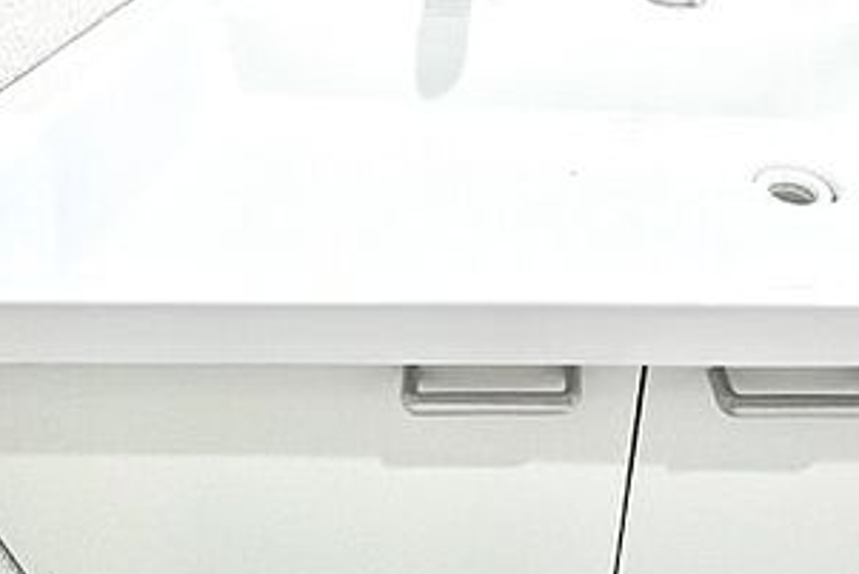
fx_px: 692
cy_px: 140
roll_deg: -0.1
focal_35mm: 29
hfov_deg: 62.9
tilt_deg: -31.5
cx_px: 528
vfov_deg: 43.5
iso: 200
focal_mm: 2.22
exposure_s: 1/99
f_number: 2.2
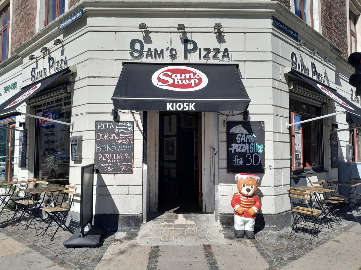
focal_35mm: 26
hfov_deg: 67.3
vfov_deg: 53.1
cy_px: 135
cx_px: 180
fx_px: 271
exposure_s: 1/786
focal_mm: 3.98
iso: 40
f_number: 1.8
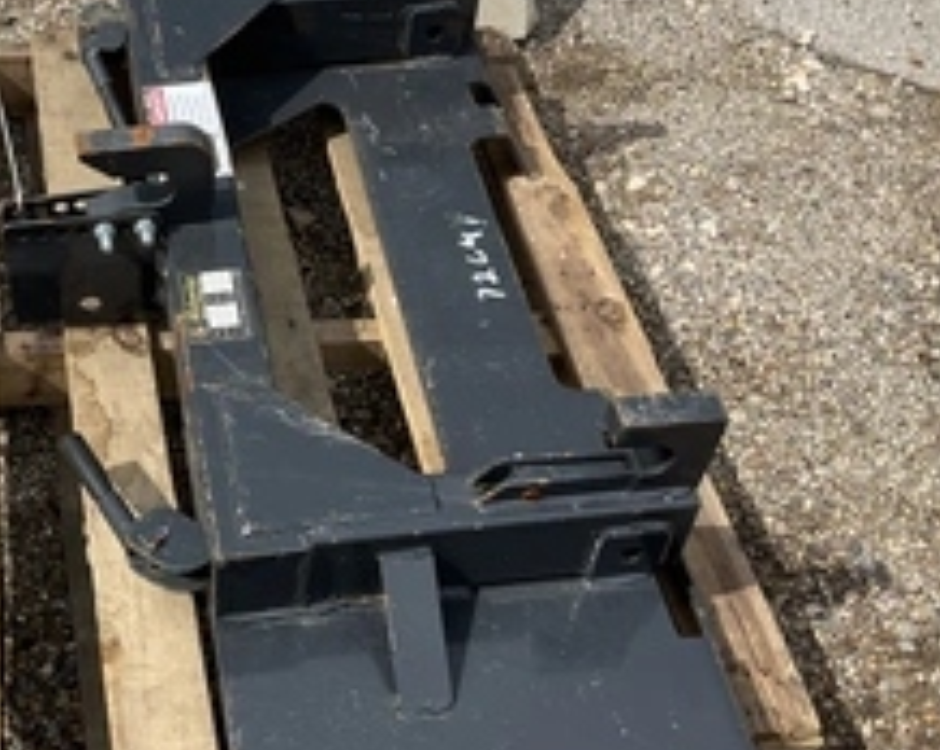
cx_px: 220
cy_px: 405
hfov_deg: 35.1
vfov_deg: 29.1
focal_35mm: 52
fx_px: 1445
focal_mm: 3
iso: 25
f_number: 1.8
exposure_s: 1/1675
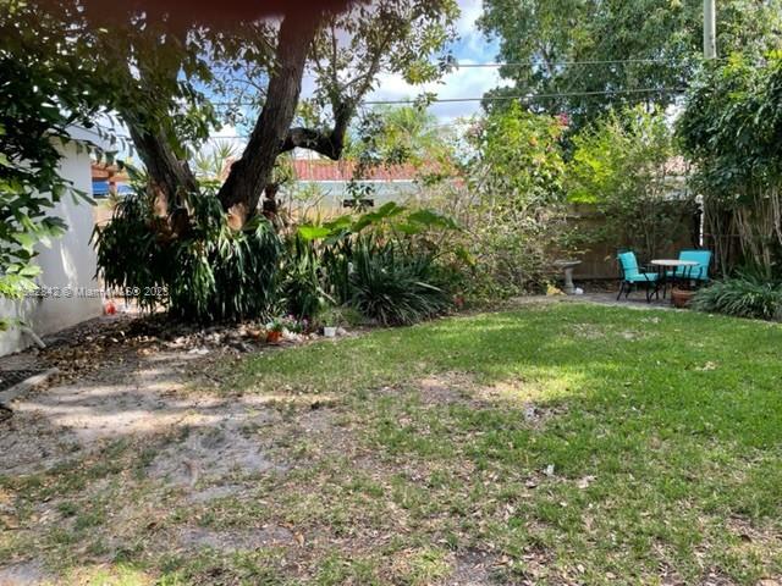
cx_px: 391
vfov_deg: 53.1
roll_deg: +0.6
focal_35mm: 26
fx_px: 587
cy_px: 293
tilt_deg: -7.2
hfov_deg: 67.3
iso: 32
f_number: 1.6
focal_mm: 4.2
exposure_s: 1/409
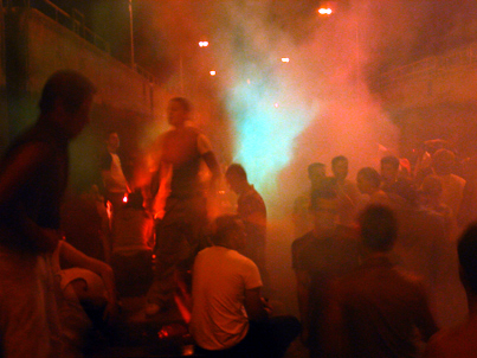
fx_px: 523
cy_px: 179
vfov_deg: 37.7
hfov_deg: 49.0
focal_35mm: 38
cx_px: 238
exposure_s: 1/4
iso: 200
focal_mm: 7.8
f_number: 4.5
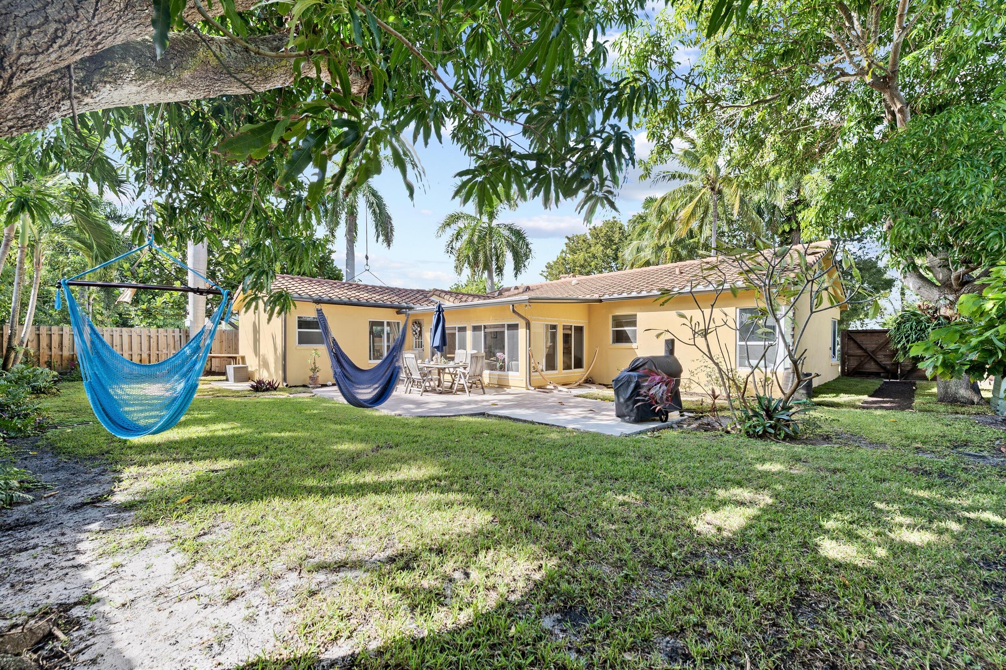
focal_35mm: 14
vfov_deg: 81.1
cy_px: 335
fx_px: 391
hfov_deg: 104.3
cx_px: 503
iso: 400
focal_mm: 14
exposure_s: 1/60
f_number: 8
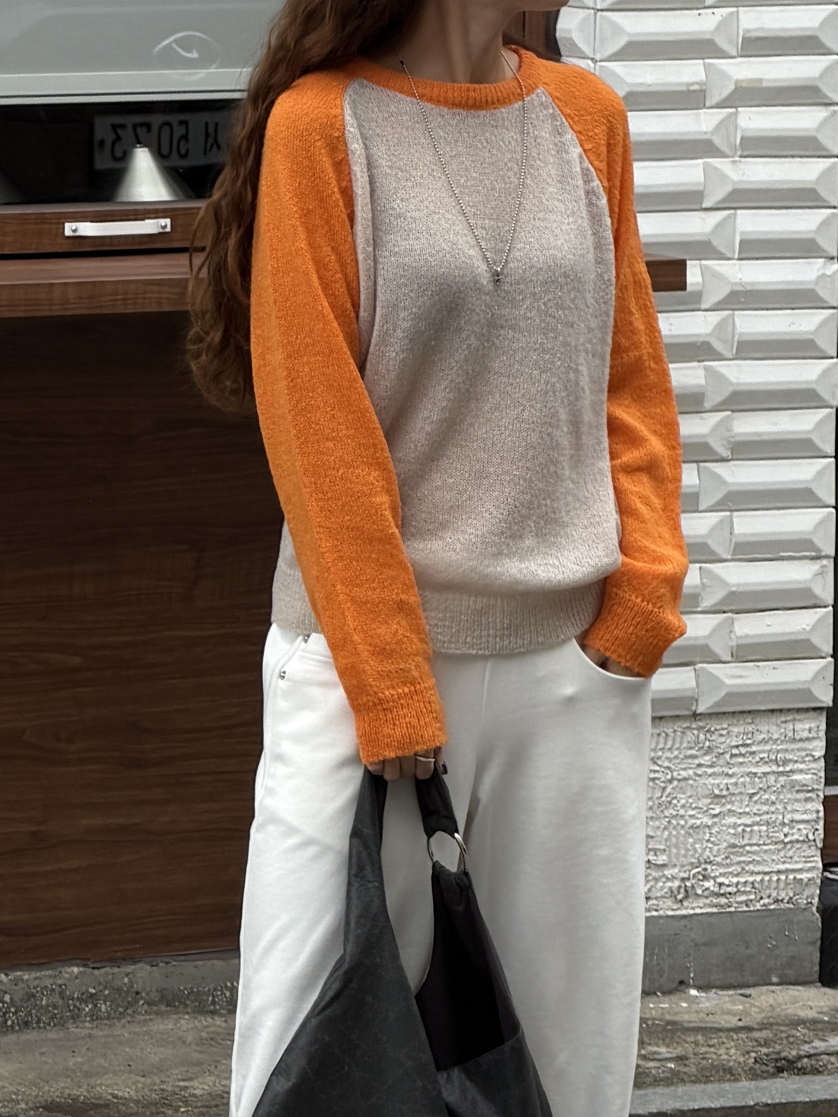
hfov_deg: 14.8
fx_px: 3227
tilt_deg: -5.2
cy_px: 558
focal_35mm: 100
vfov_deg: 19.6
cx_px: 419
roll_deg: -0.5
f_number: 2.8
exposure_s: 1/121
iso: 40
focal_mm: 16.89
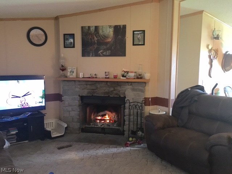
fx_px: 194
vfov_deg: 48.2
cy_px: 87
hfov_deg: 61.7
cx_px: 116
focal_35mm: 29
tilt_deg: -5.9
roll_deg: +0.1
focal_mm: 4.15
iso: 250
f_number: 2.2
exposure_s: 1/15
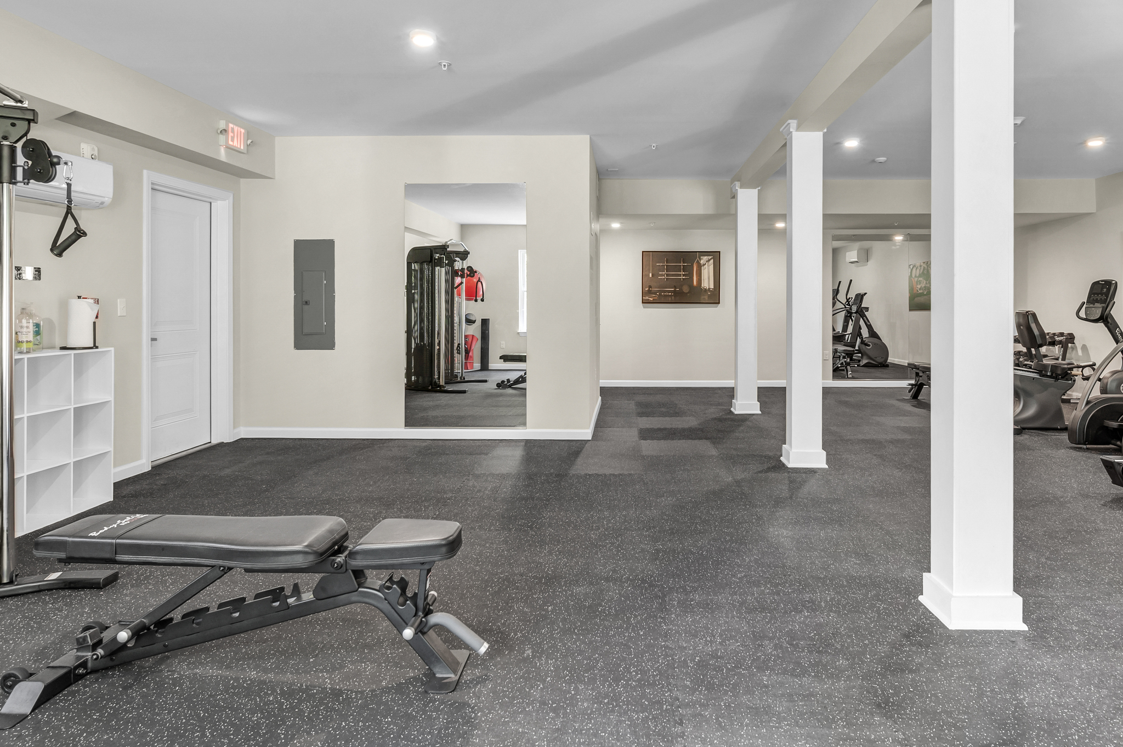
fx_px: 655
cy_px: 309
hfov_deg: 81.1
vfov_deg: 59.0
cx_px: 605
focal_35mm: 21
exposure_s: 1/6
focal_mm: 14
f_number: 7.1
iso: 320
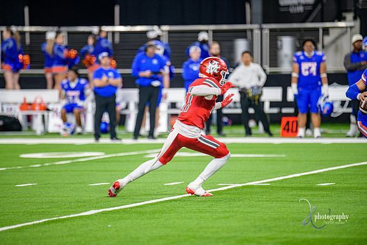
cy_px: 122
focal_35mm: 300
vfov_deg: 4.6
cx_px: 184
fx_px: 3059
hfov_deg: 6.9
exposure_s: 1/400
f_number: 2.8
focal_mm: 300
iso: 1000
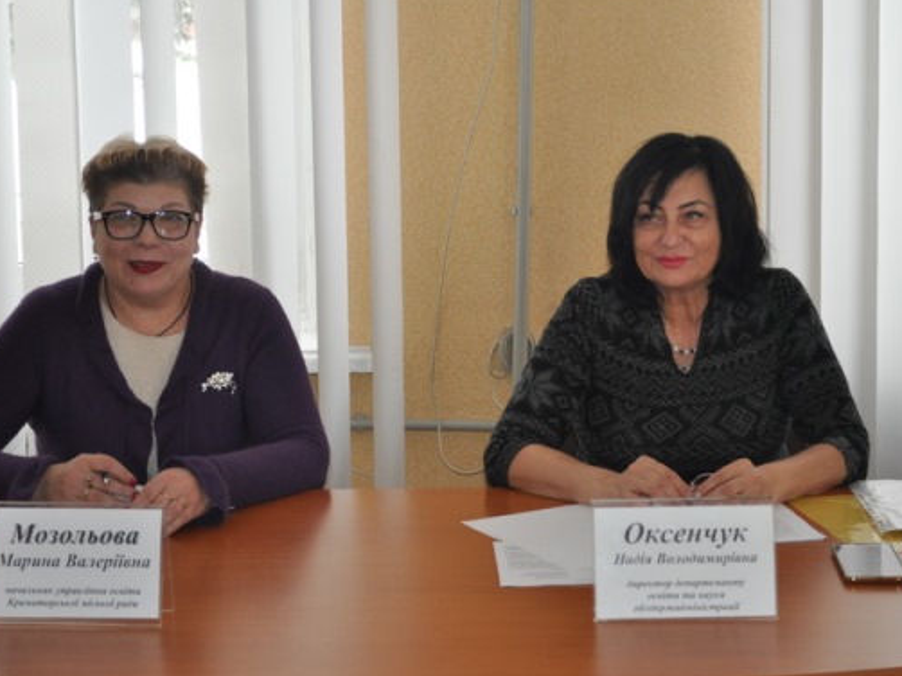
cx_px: 456
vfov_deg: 21.3
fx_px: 1797
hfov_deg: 28.2
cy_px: 322
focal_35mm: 69
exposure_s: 1/60
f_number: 5.3
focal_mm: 40
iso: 800
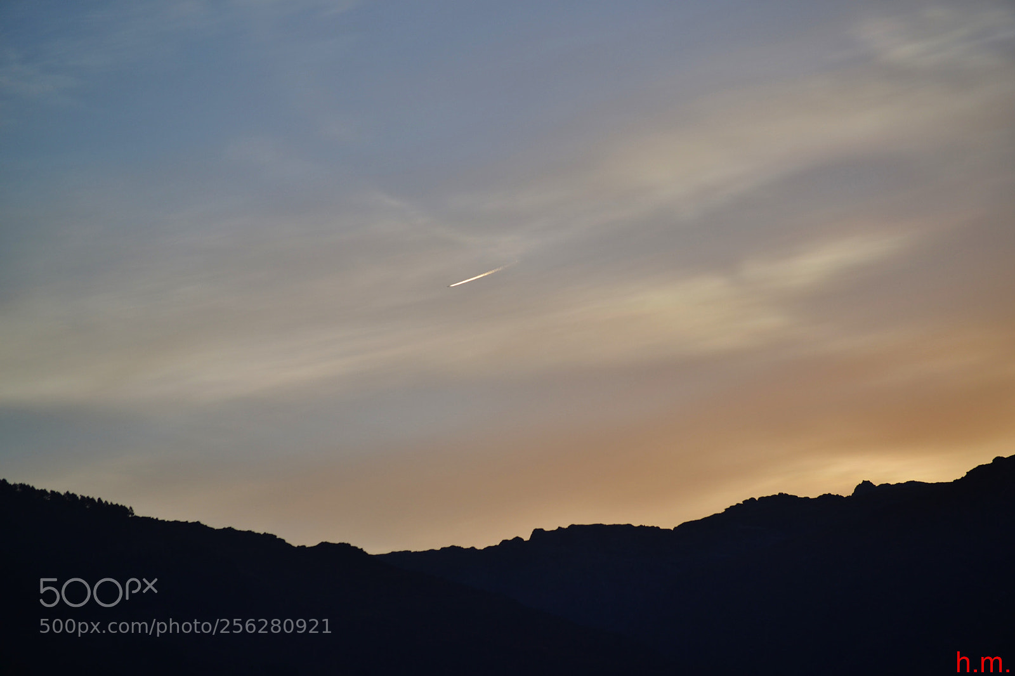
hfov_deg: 11.4
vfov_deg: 7.6
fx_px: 5074
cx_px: 508
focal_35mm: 180
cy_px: 338
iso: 100
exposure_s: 1/250
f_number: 4.8
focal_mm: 120
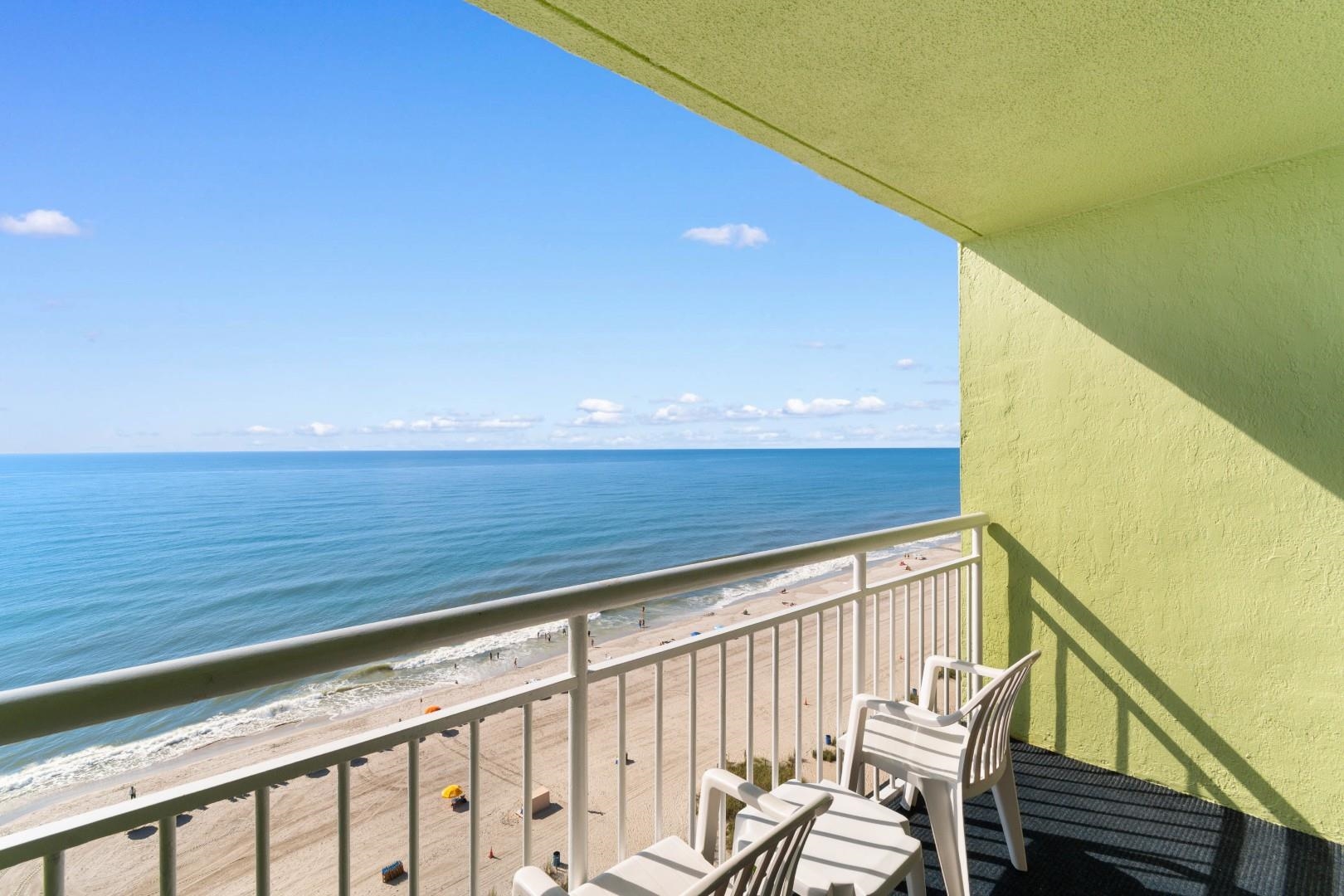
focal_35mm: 15
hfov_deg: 100.4
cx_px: 672
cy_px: 448
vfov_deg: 77.3
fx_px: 560
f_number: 9
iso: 100
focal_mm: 10
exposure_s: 1/320
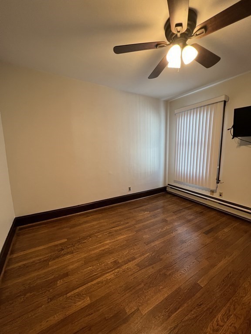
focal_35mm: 13
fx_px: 126
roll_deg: +0.5
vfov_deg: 106.2
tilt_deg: -8.8
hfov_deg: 89.9
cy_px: 167
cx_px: 126
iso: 125
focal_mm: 1.57
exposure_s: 1/60
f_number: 1.8
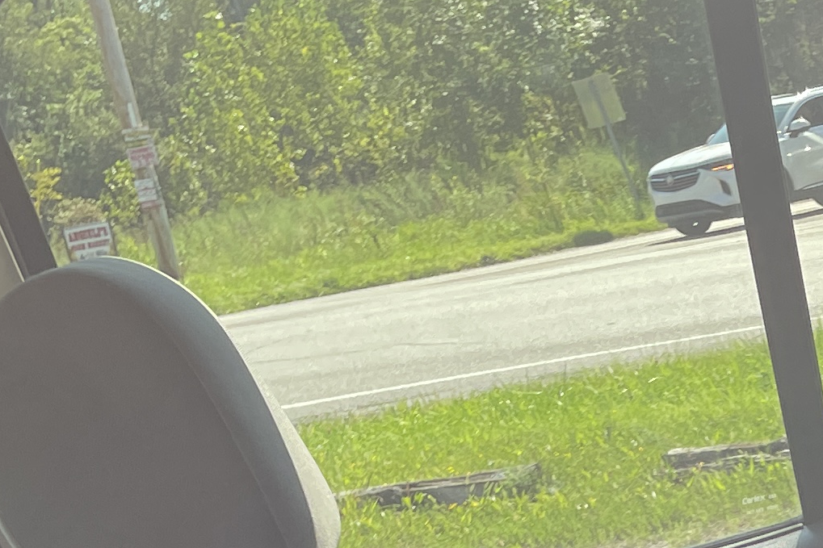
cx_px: 1130
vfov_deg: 11.5
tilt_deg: -22.7
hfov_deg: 17.6
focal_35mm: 107
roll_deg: +11.2
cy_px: 1102
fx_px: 2446
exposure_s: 1/188
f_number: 1.6
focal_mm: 4.2
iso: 32
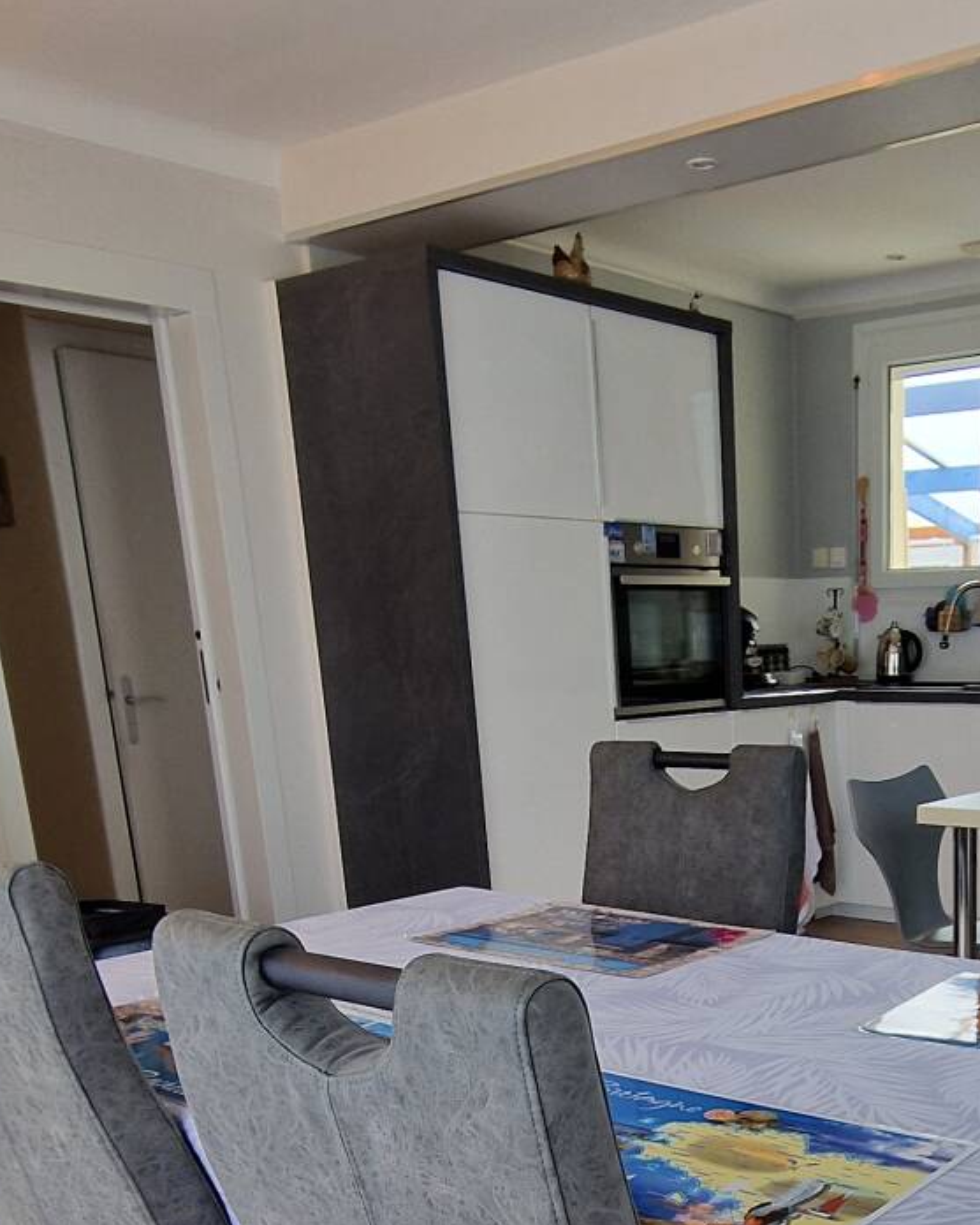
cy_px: 1093
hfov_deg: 40.4
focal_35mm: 35
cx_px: 788
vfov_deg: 46.7
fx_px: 1269
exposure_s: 1/100
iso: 80
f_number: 2.2
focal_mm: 2.2
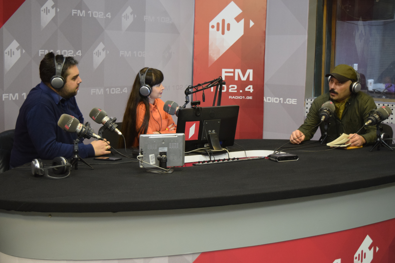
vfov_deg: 26.5
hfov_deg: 38.9
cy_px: 132
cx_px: 198
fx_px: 560
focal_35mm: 51
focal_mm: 34
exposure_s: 1/30
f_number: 4.5
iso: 1800
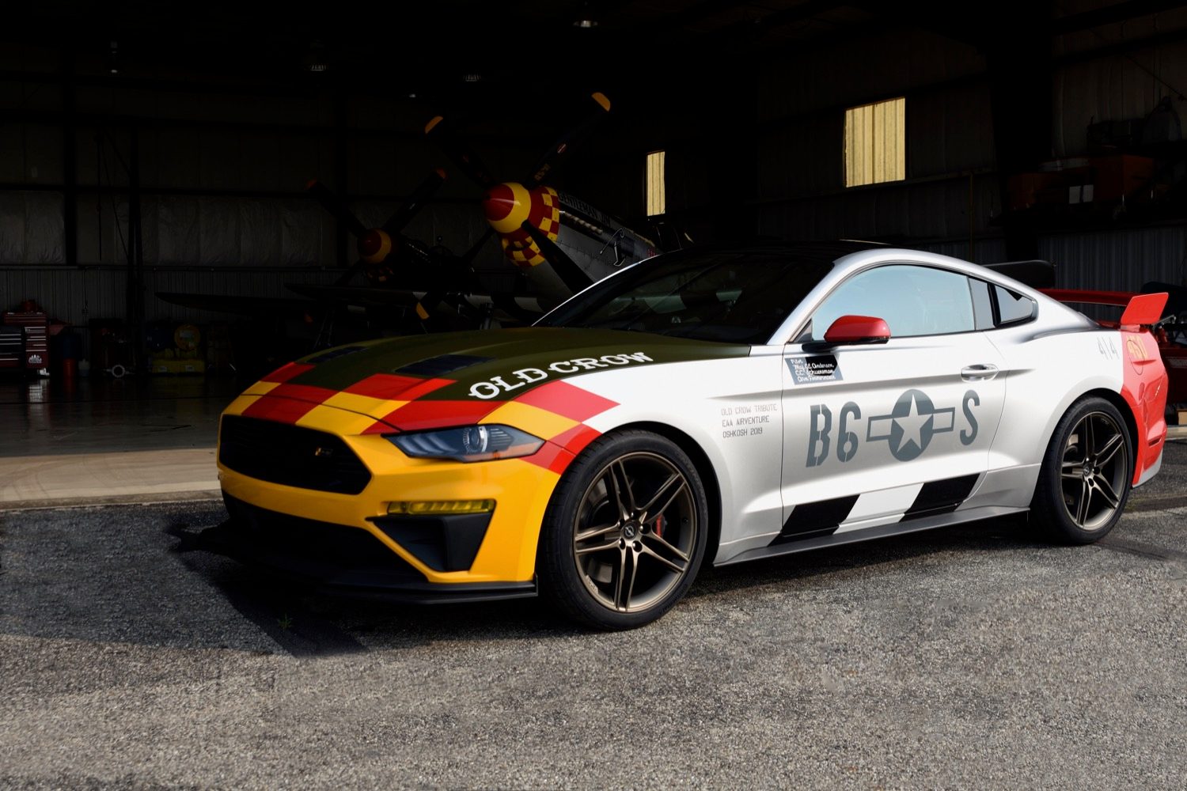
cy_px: 396
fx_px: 1434
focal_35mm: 44
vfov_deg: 30.8
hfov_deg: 45.0
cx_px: 594
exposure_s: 1/320
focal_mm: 29
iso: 100
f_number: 5.6
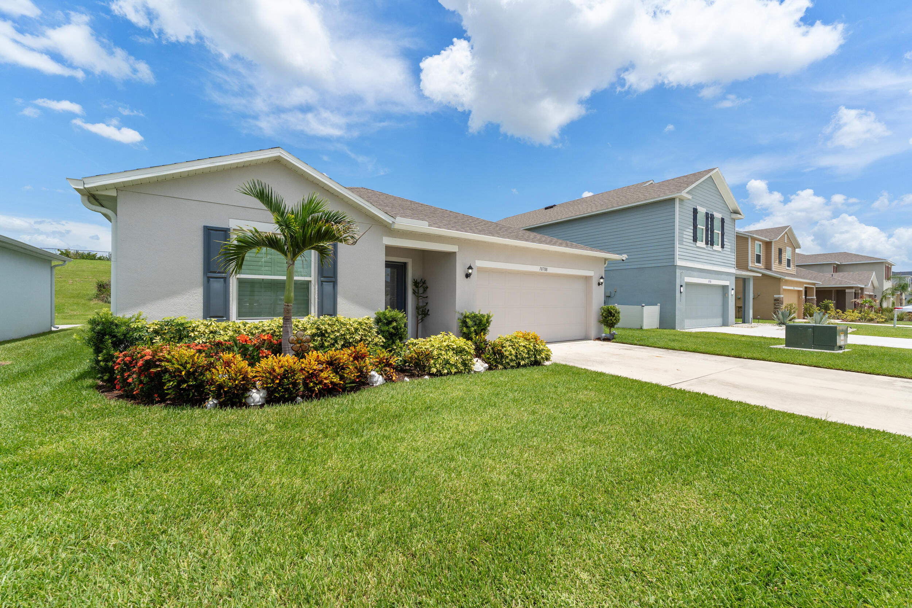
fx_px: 355
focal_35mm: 14
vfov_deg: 81.2
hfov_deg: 104.3
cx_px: 456
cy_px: 304
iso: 250
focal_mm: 14
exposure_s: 1/800
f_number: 9
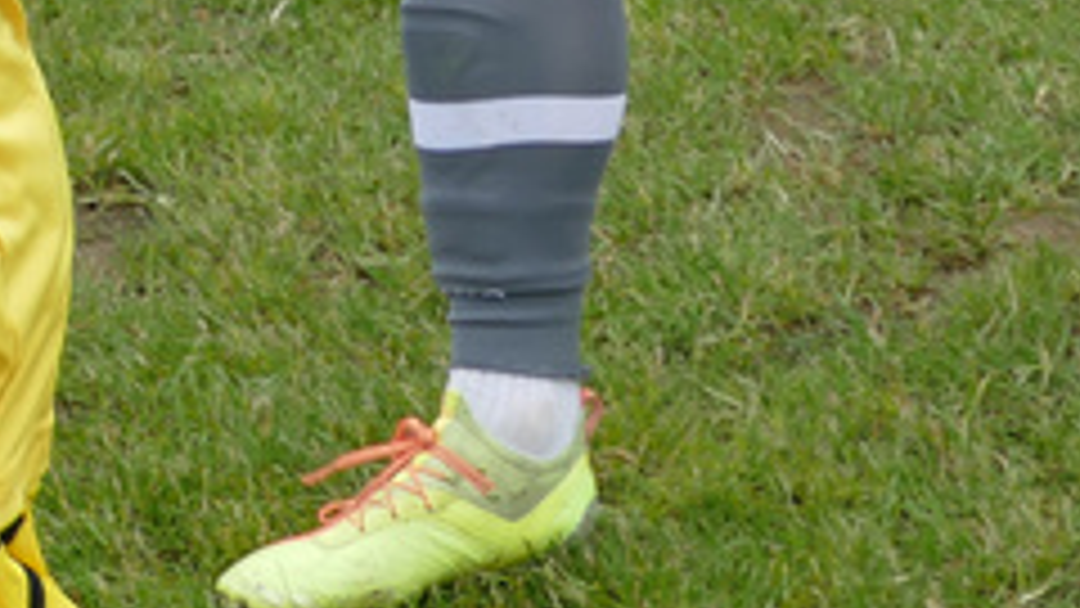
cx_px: 9
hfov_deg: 10.6
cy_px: -971
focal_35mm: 201
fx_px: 5756
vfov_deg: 5.8
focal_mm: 14.5
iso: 125
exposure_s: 1/640
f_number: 3.1
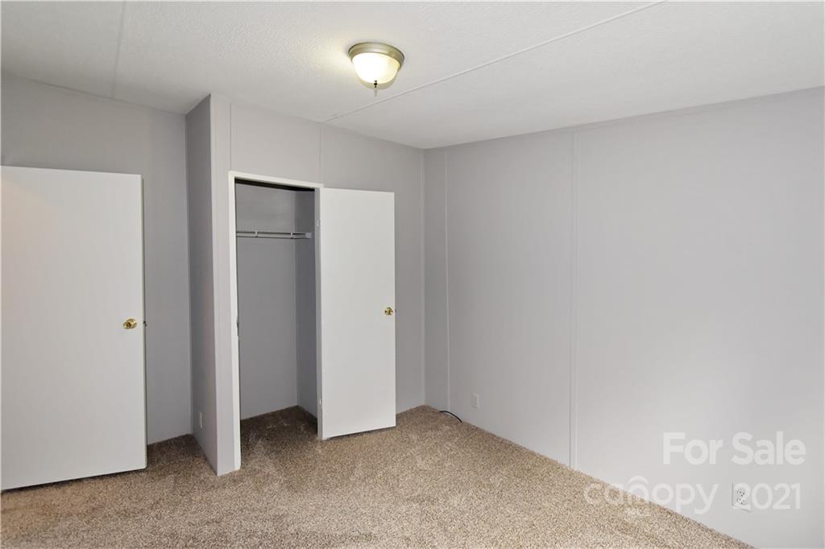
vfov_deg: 77.3
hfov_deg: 100.4
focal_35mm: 15
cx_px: 412
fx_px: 344
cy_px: 274
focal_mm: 10
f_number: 5
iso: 800
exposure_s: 1/100
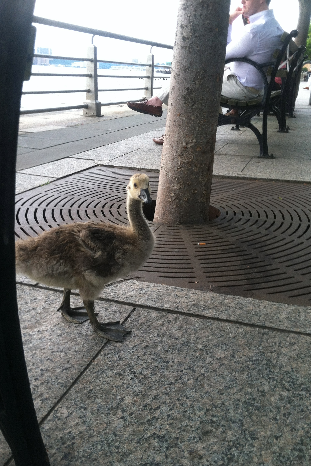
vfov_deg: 51.9
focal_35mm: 37
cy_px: 236
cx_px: 171
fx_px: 479
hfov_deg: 35.9
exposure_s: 1/120
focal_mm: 3.85
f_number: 2.8
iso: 80
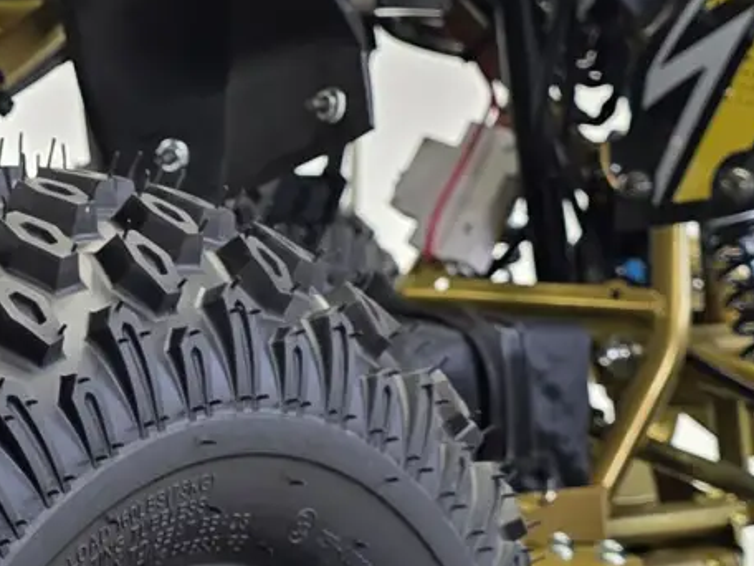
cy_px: 394
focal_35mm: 129
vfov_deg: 11.5
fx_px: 2810
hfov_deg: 14.7
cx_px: -174
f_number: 1.7
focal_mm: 6.3
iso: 80
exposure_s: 1/100
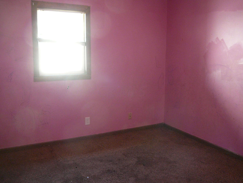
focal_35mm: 35
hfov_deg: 52.6
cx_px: 122
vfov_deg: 40.7
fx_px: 246
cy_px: 92
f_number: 2.8
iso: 200
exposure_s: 1/20
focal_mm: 5.2
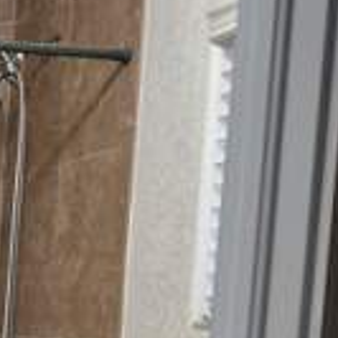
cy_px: 407
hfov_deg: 15.3
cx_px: -267
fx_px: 1083
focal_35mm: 98
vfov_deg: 17.0
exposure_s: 1/120
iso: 1000
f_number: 1.8
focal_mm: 5.4
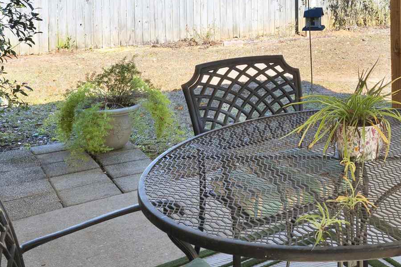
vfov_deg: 25.8
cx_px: 414
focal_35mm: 48
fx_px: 535
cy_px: -34
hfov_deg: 36.3
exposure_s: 1/60
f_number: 11
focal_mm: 14
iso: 500
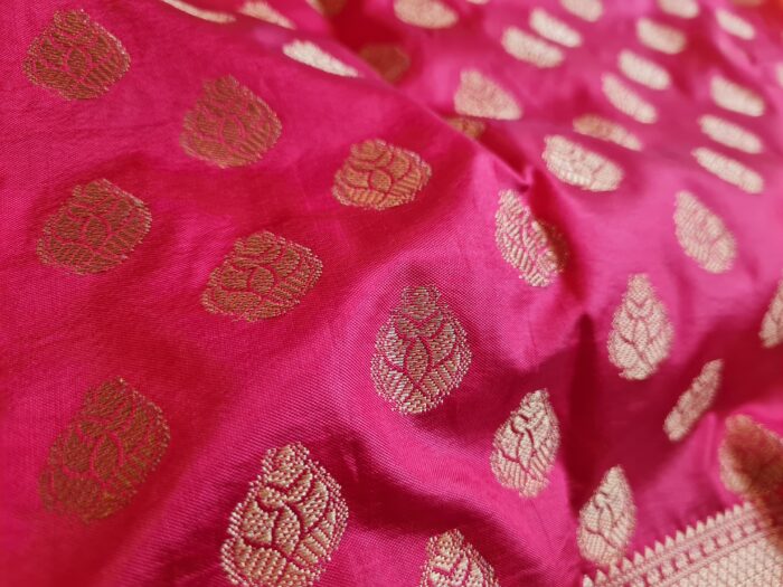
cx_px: 392
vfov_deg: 53.1
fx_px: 588
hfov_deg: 67.3
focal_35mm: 26
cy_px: 294
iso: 320
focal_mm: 5.4
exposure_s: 1/120
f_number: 1.8
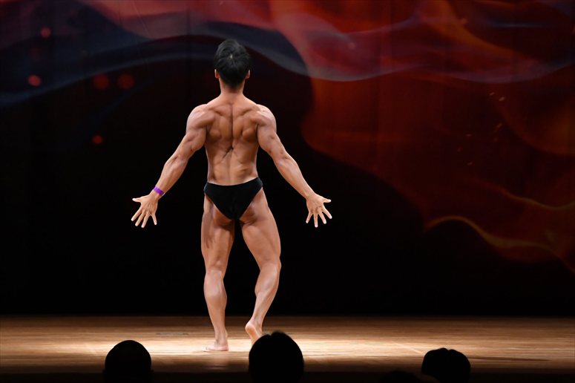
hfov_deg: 8.6
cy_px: 192
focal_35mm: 240
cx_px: 288
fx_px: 3832
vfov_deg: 5.7
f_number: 5.6
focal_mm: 160
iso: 4000
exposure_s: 1/400
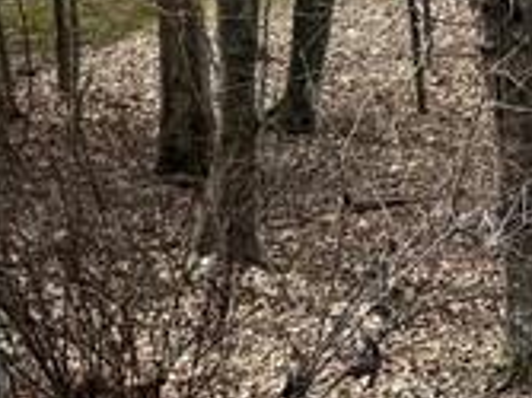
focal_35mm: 147
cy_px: -248
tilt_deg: -16.0
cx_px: 1258
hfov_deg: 11.3
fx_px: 2258
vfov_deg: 9.7
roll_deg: +0.6
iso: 80
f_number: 1.78
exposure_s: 1/1553
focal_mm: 6.76
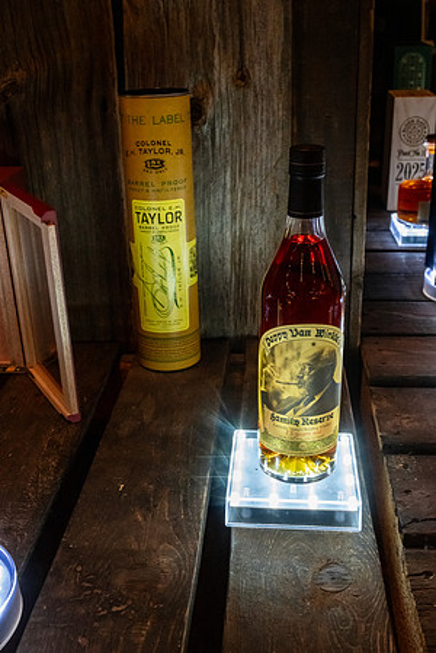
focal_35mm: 43
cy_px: 326
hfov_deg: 31.2
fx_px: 781
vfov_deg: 45.4
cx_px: 218
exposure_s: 1/40
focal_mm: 43
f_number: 14
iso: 6400
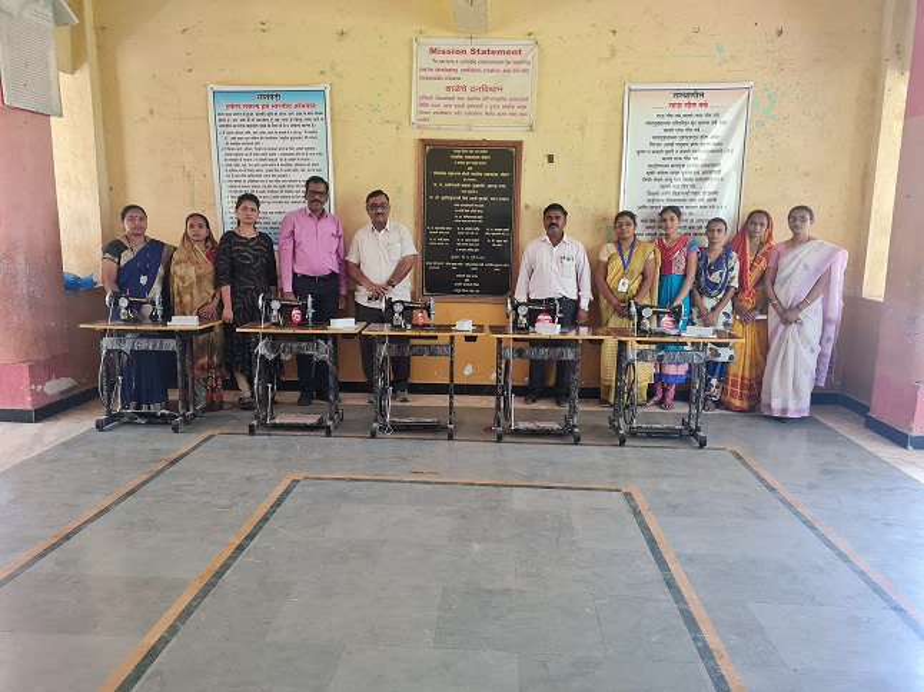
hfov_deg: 67.3
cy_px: 346
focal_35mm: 26
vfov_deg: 53.0
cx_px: 462
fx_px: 694
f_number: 1.8
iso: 250
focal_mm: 5.4
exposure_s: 1/50
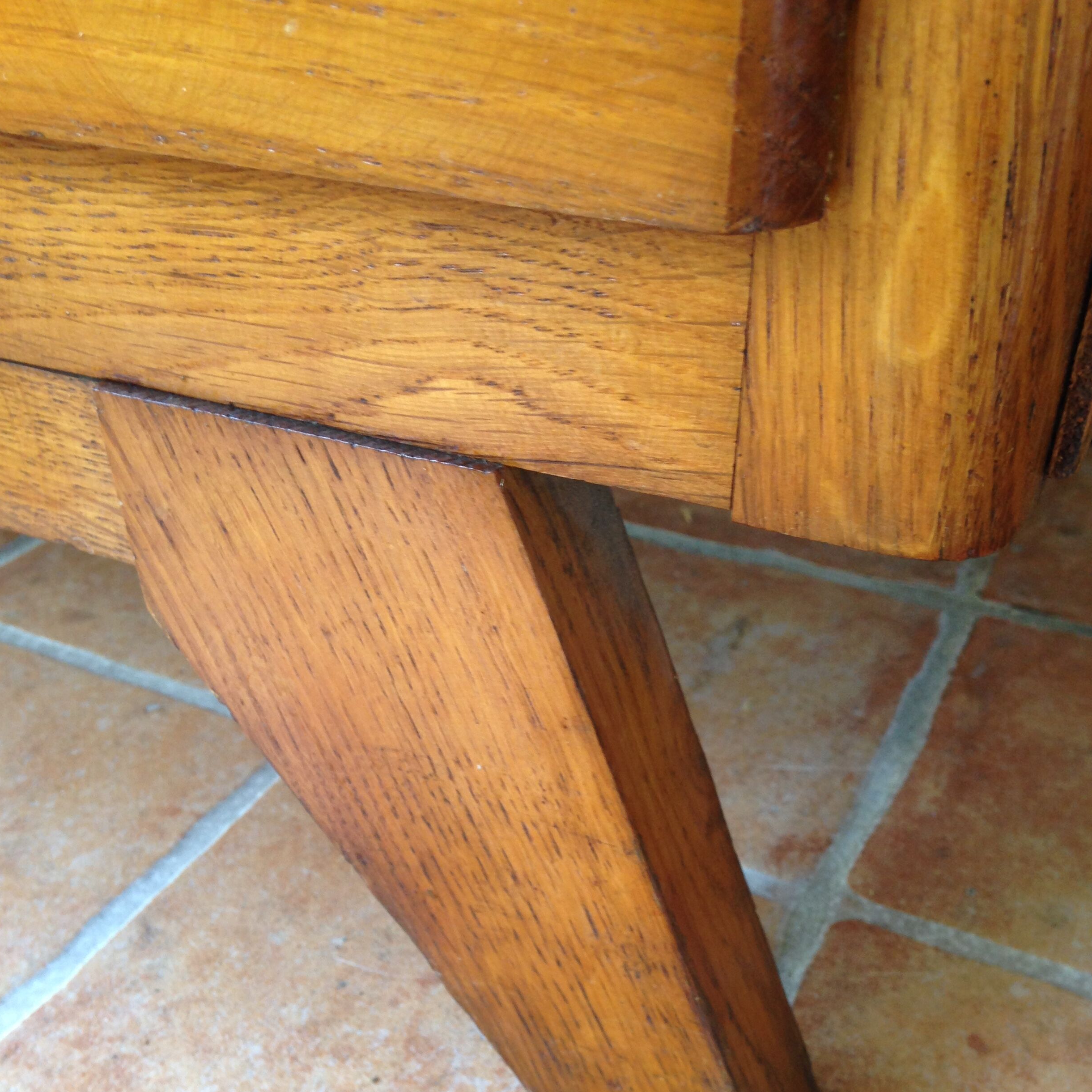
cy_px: 729
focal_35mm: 39
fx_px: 1392
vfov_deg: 42.3
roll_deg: +0.8
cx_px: 546
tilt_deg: -37.3
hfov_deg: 42.8
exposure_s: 1/20
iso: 64
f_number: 2.4
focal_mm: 4.12
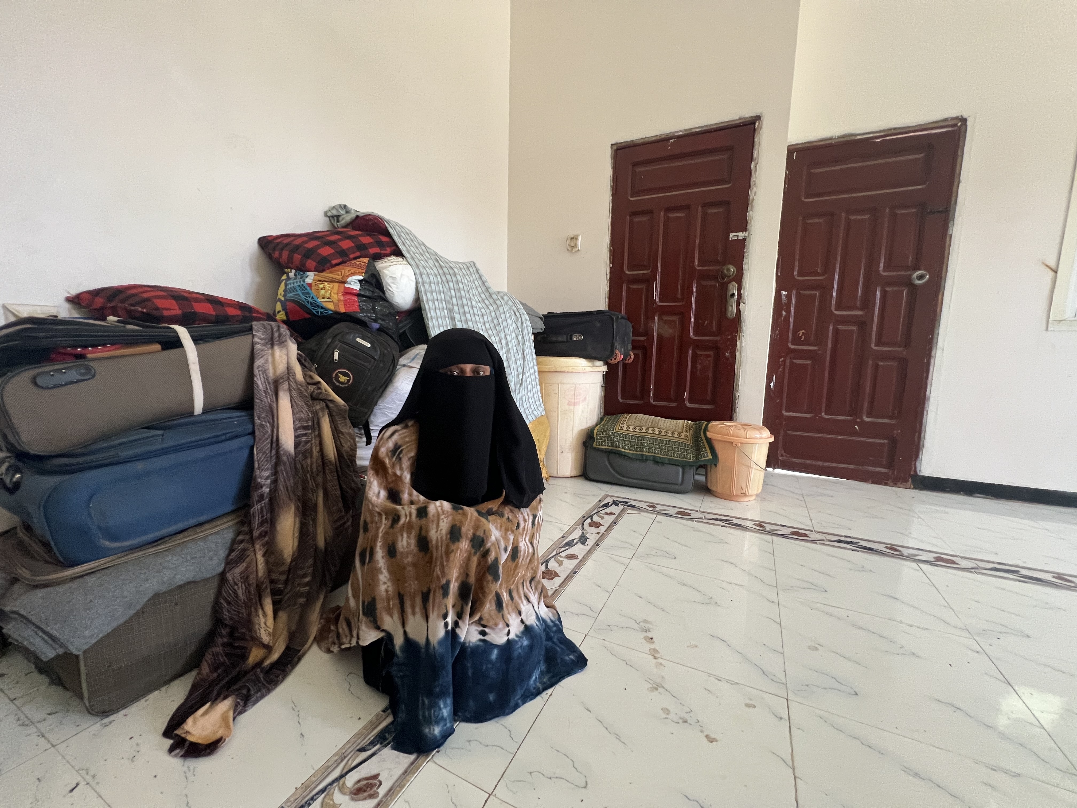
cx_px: 538
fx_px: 404
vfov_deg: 89.9
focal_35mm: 13
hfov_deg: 106.2
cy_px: 404
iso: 250
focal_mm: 1.57
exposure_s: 1/60
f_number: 1.8
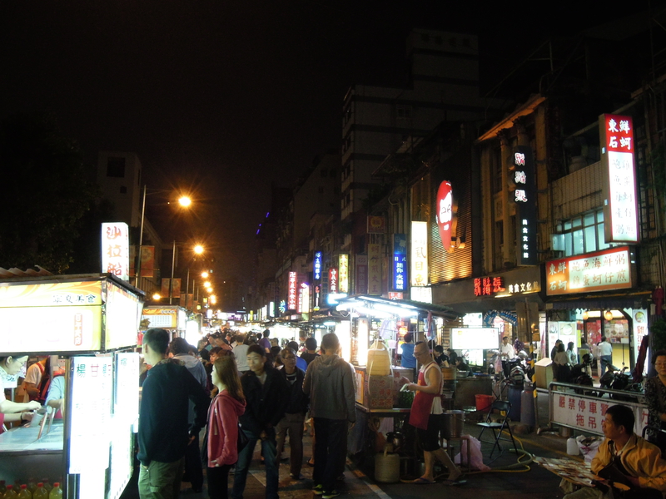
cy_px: 250
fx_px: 596
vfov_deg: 45.4
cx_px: 333
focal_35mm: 31
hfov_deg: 58.4
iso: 400
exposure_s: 1/25
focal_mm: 5.5
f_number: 3
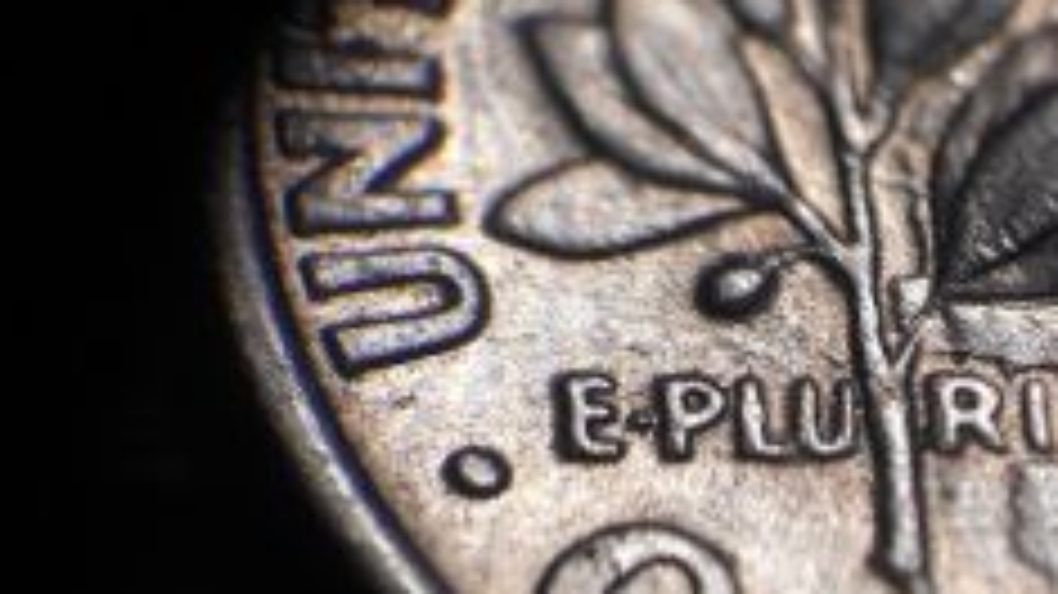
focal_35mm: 113
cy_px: 220
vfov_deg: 10.7
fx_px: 3169
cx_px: 734
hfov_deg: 18.9
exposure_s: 1/30
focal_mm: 10.9
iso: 125
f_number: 4.4
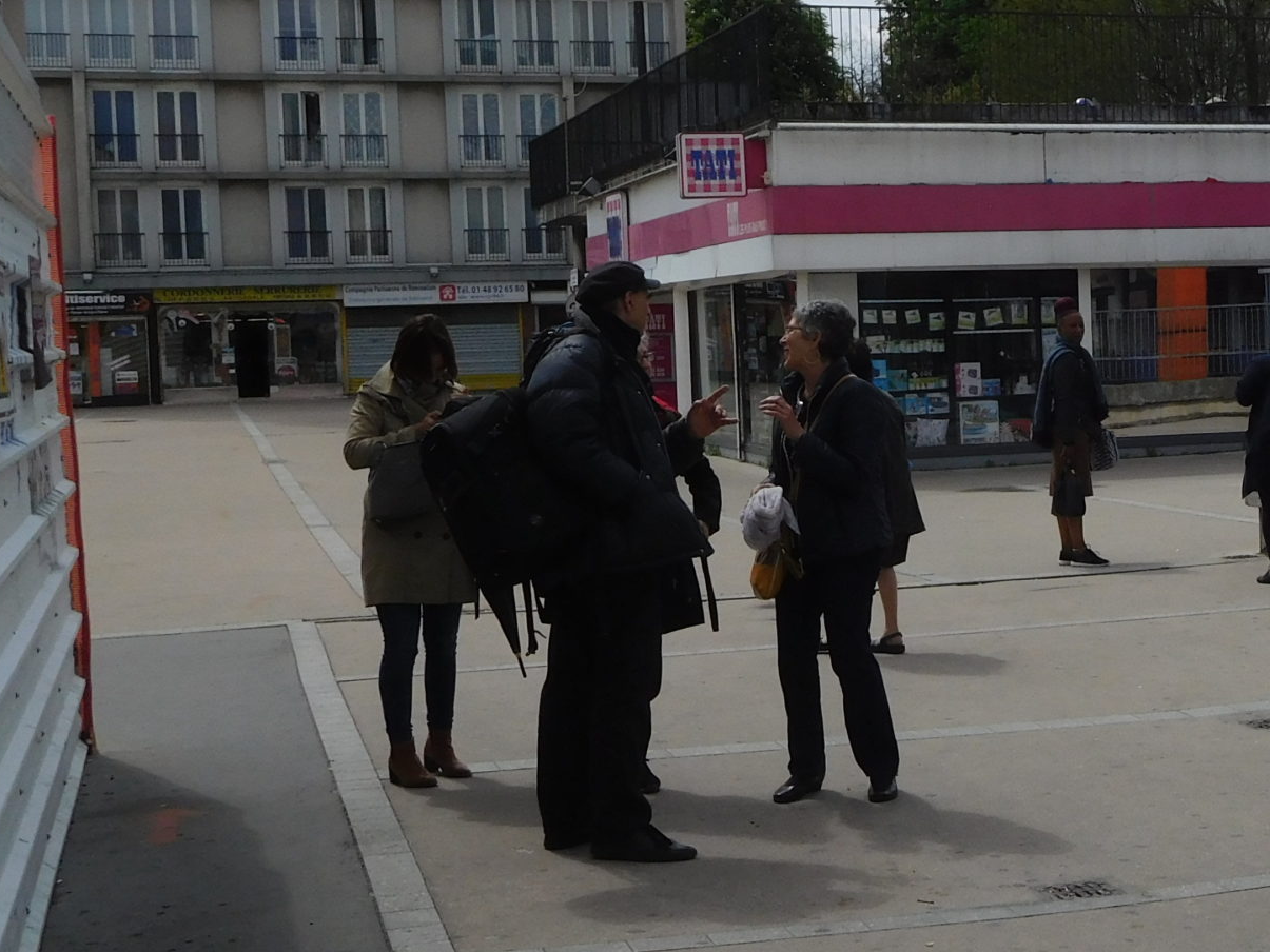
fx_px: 2495
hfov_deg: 26.8
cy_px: 447
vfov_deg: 21.6
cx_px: 1304
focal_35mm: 68
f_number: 7.2
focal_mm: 5.7
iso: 125
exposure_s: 1/800
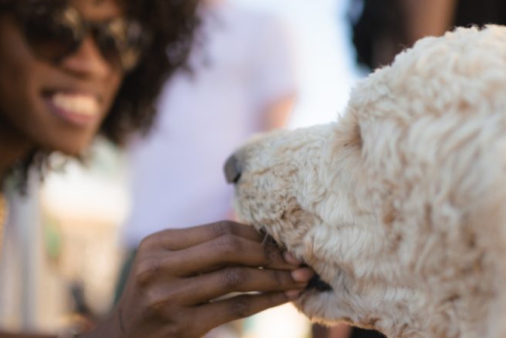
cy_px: 196
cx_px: 334
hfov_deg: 35.9
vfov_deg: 24.6
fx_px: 773
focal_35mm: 55
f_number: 1.4
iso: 280
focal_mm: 35
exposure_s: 1/8000
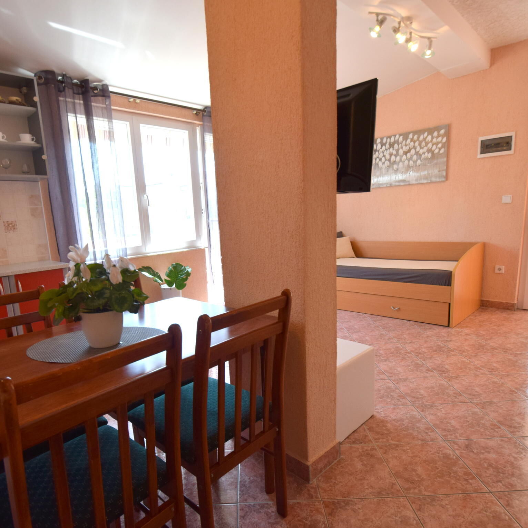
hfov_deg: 74.6
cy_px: 273
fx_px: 345
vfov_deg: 74.8
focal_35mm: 20
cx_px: 237
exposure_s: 1/125
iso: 400
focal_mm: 10
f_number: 5.6
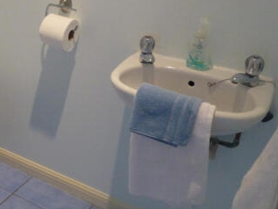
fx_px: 370
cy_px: 82
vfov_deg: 31.4
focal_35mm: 46
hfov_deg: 39.1
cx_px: 43
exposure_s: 1/50
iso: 400
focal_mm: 4.5
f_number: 3.1
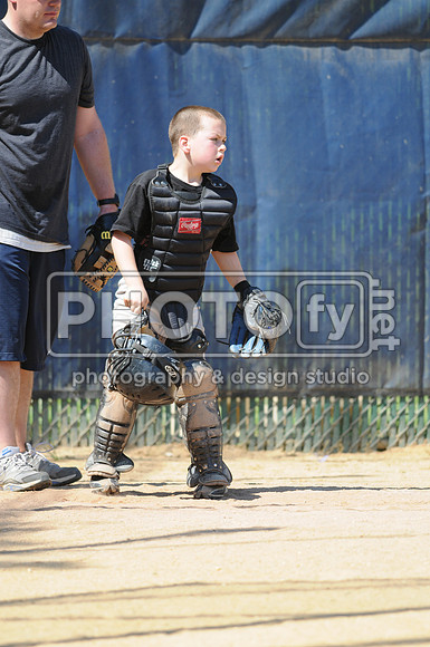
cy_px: 324
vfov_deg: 4.6
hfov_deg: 3.0
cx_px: 215
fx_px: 8086
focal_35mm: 450
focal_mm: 300
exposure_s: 1/800
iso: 200
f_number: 4
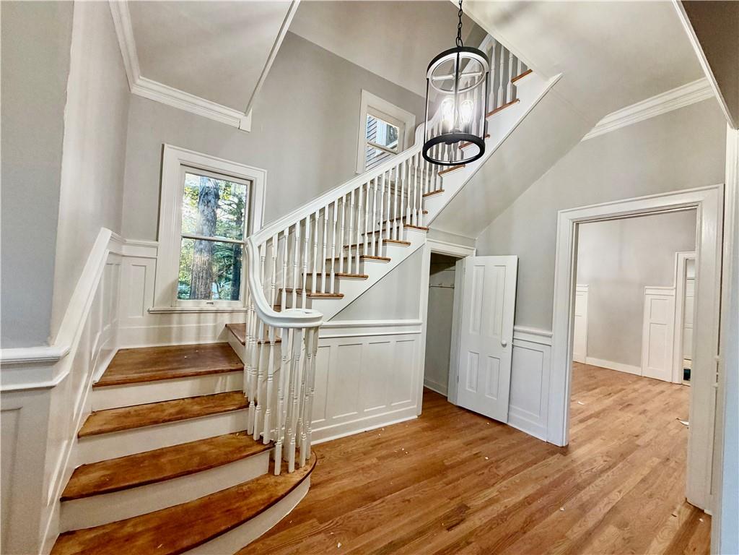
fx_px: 299
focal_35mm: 14
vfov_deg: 85.7
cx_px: 370
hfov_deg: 102.1
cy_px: 278
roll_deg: -4.2
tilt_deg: +2.1
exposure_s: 1/60
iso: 200
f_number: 2.2
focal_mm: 2.22
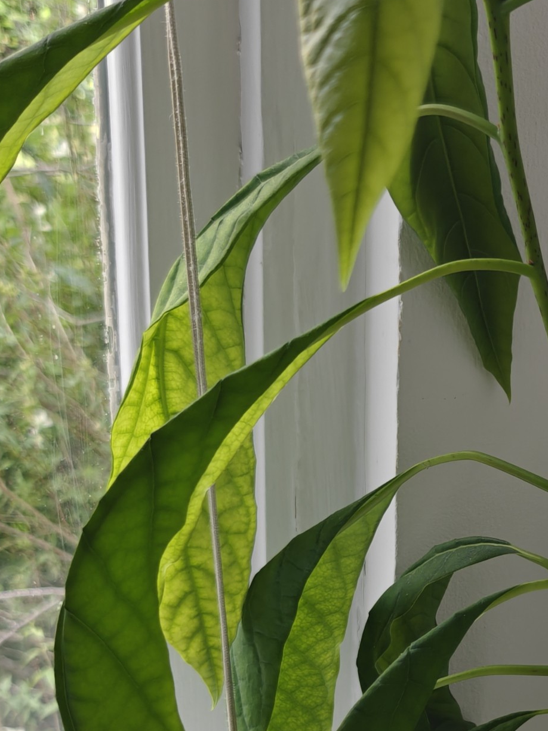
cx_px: 586
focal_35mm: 77
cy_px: 613
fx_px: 1624
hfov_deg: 18.5
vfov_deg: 24.8
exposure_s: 1/300
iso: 100
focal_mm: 6.06
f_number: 1.6
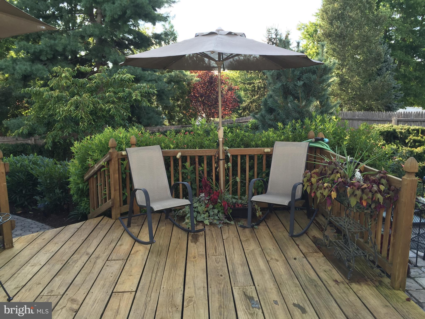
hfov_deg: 61.7
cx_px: 212
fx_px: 356
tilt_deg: -11.3
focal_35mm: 29
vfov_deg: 48.2
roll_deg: +1.0
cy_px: 160
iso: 32
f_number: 2.2
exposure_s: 1/221
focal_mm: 4.15
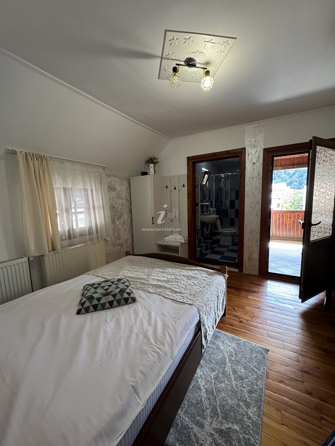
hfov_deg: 85.7
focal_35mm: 14
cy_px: 223
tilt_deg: -4.5
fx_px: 181
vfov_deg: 102.1
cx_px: 168
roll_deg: +1.2
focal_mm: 2.22
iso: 320
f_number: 2.2
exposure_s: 1/100
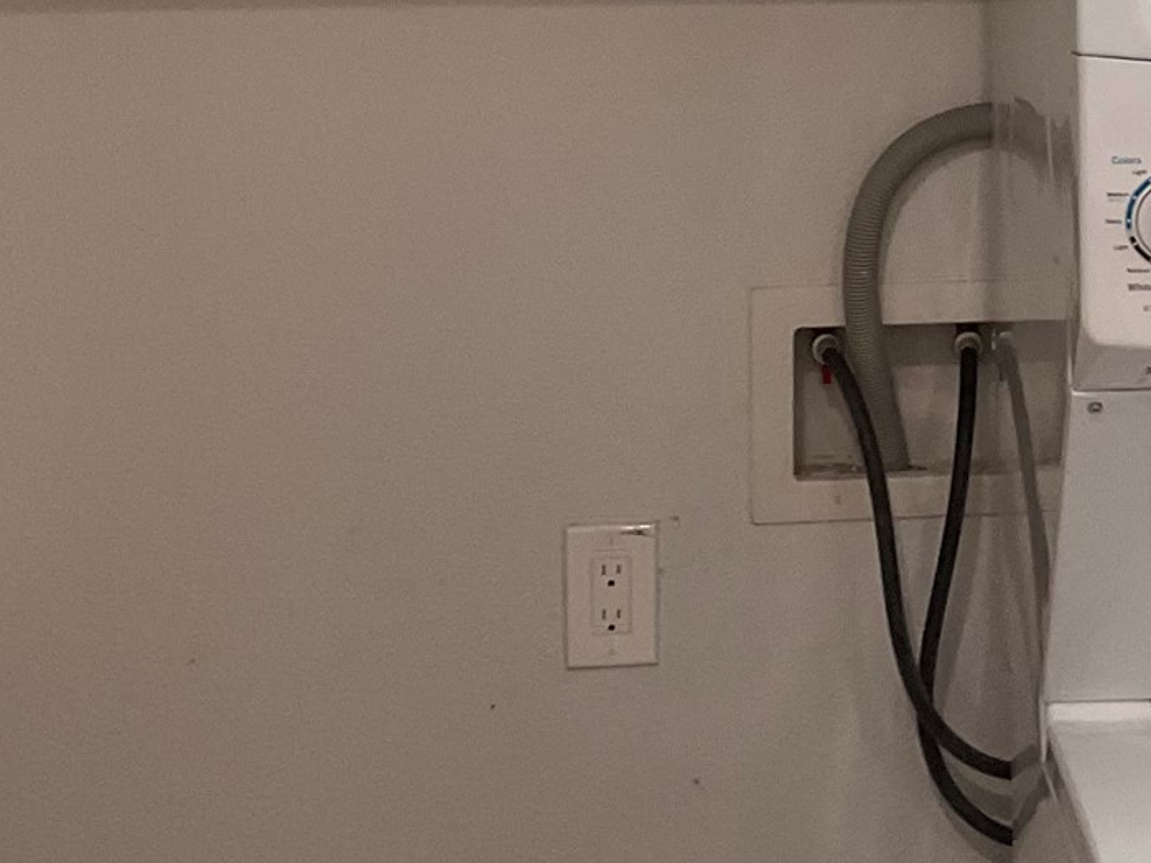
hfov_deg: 22.4
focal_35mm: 85
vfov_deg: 16.8
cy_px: -110
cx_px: 1082
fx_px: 2826
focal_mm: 3
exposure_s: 1/60
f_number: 1.8
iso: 40
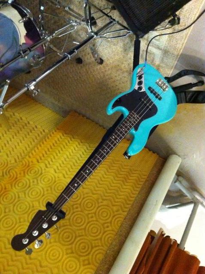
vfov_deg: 52.7
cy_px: 137
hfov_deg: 40.6
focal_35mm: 35
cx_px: 102
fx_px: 277
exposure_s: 1/15
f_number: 2.8
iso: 1000
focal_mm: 3.9
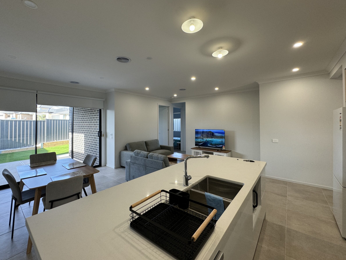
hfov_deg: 98.1
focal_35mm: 15
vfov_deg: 81.6
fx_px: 150
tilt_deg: +1.1
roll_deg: +0.0
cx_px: 168
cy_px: 121
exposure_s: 1/100
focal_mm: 2.22
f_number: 2.2
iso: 100
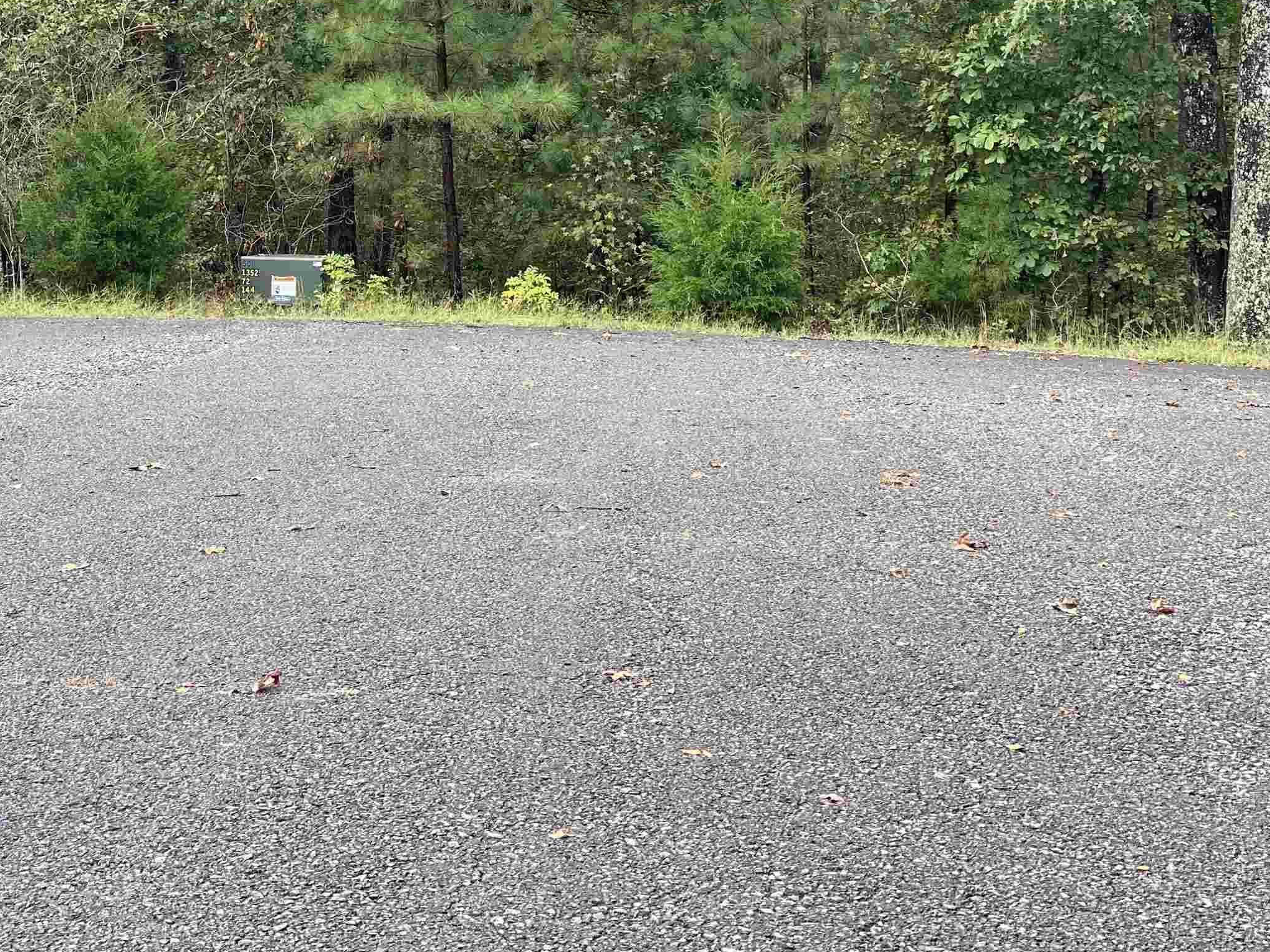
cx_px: 473
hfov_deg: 24.9
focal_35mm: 78
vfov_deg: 18.8
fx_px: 2862
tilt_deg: -3.4
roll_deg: +0.5
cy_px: 241
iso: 20
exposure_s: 1/129
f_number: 2
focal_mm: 6
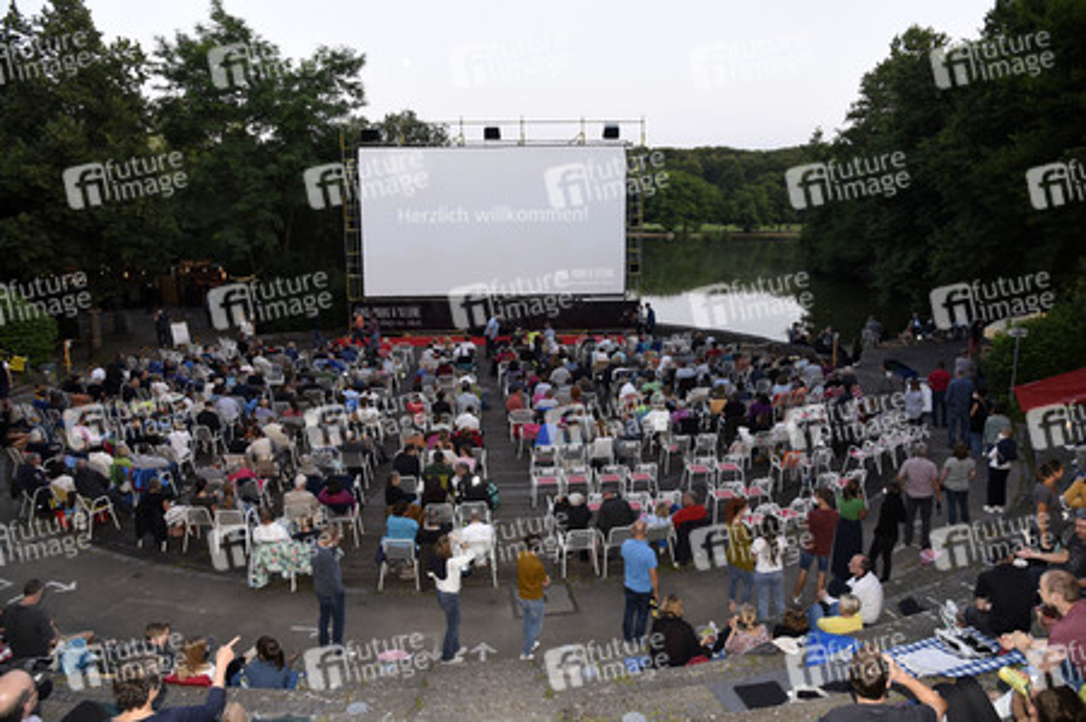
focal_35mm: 24
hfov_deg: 73.8
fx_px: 723
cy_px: 361
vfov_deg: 53.1
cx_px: 543
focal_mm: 24
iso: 1250
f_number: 6.3
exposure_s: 1/80
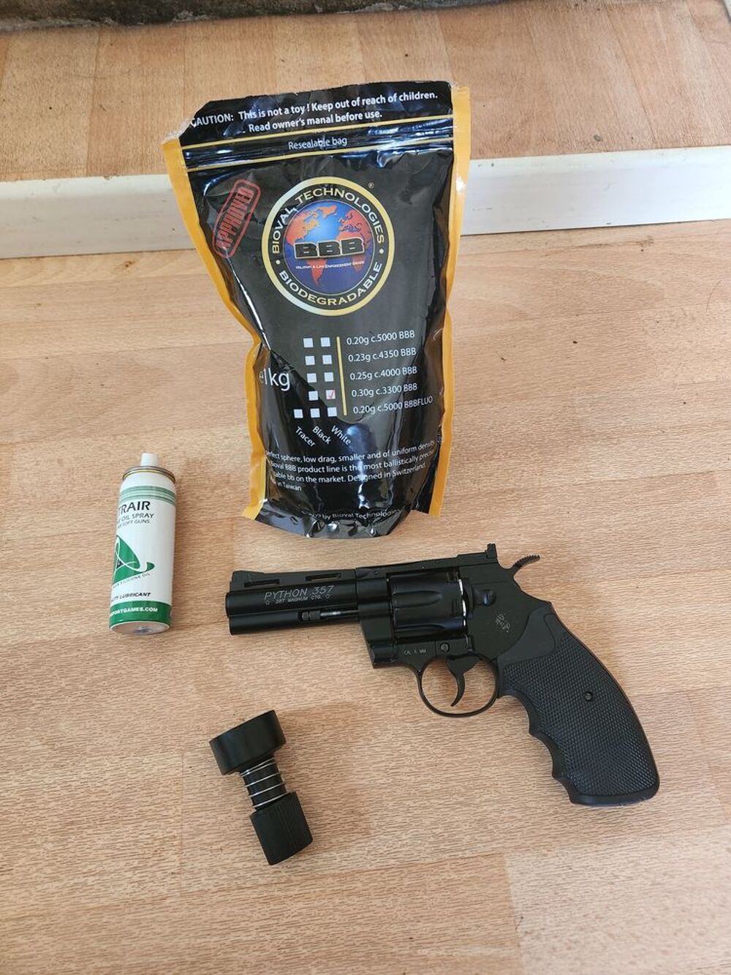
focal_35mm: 23
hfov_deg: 58.9
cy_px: 488
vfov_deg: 73.9
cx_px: 366
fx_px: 647
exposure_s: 1/100
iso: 500
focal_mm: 5.4
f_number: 1.8
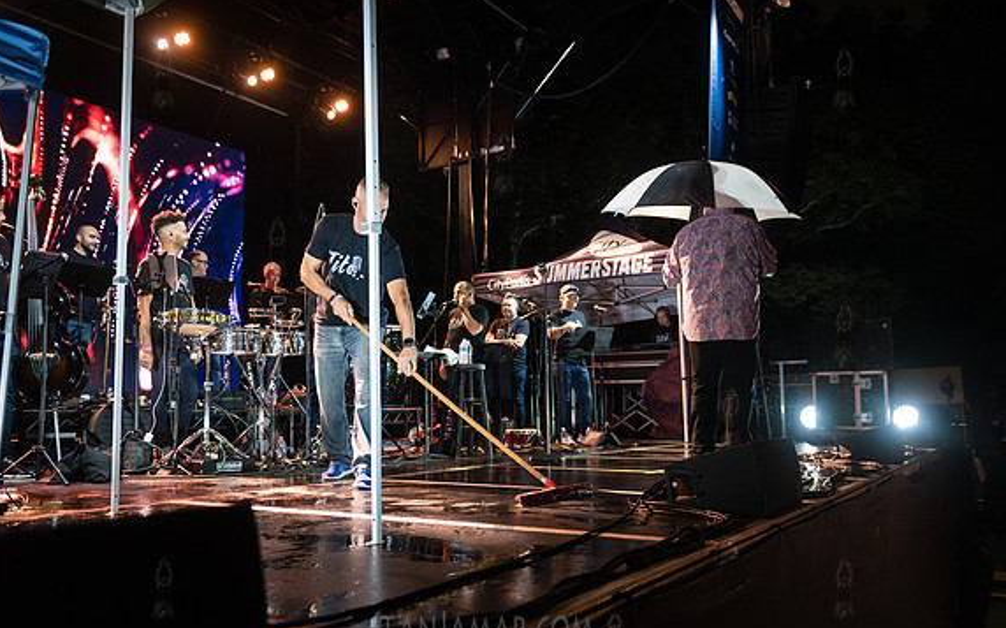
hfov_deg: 62.9
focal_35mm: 30
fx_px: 822
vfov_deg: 41.8
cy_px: 332
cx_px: 503
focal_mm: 29
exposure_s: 1/200
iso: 3200
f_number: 3.2
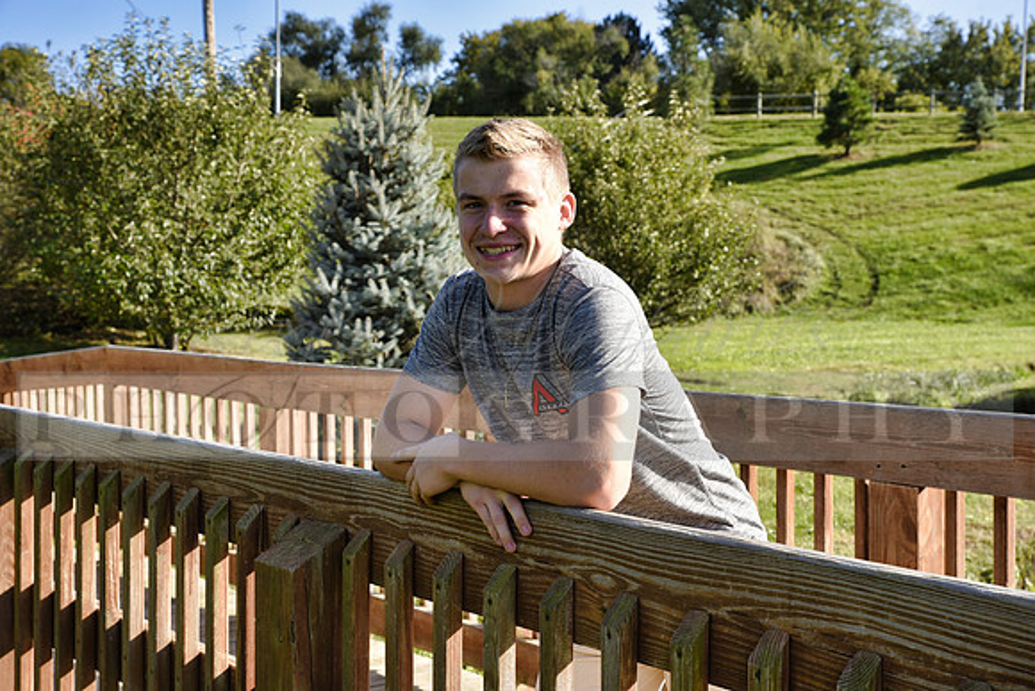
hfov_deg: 38.2
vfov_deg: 26.0
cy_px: 346
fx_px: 1495
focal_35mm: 52
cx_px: 518
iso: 200
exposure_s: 1/250
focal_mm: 52
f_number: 8
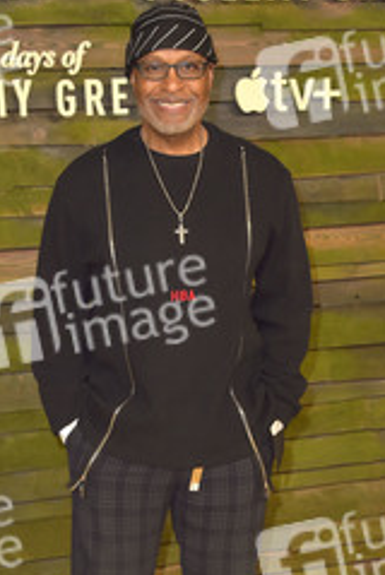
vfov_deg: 21.9
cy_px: 433
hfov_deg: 14.9
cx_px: 162
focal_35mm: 92
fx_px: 1471
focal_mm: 55
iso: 400
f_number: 7.1
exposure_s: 1/250
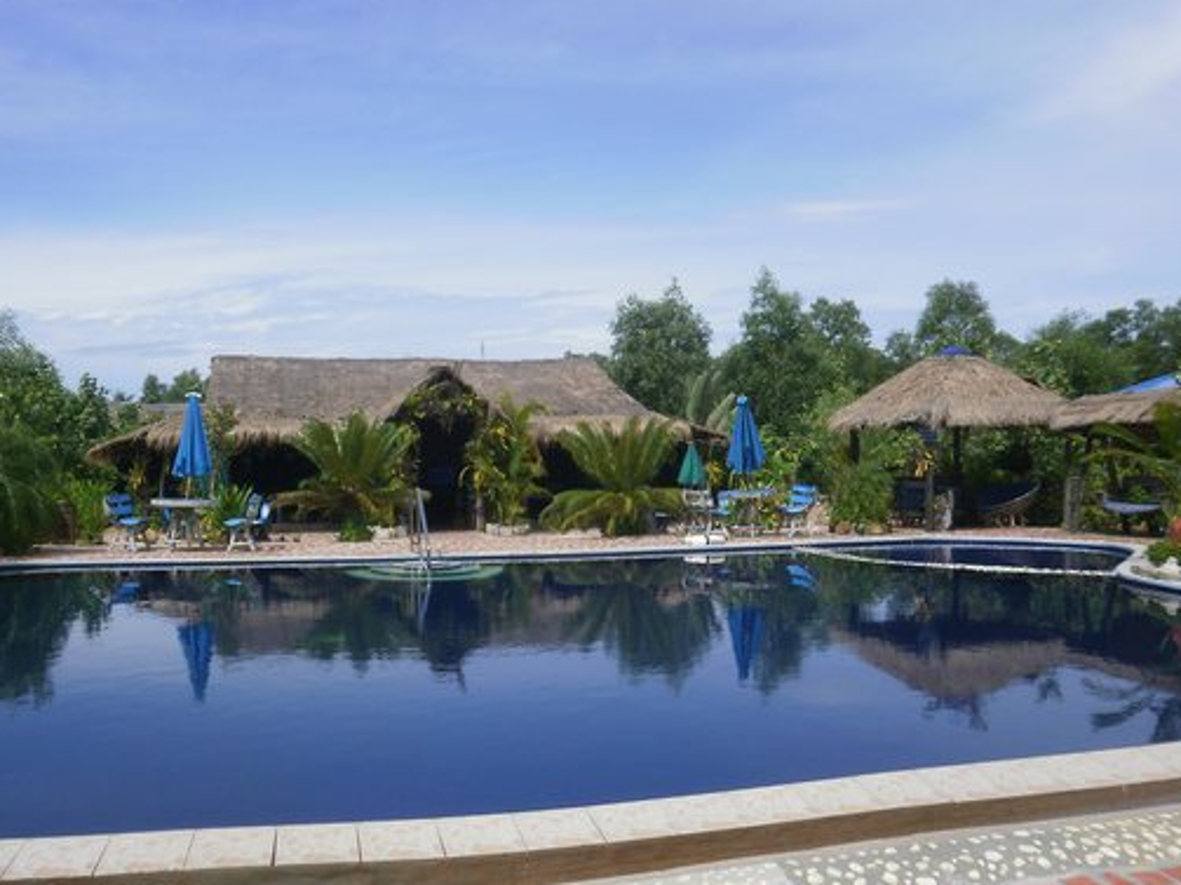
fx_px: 1057
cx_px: 531
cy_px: 474
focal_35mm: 31
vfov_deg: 45.4
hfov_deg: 58.2
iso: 100
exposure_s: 1/320
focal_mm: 4.65
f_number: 7.8
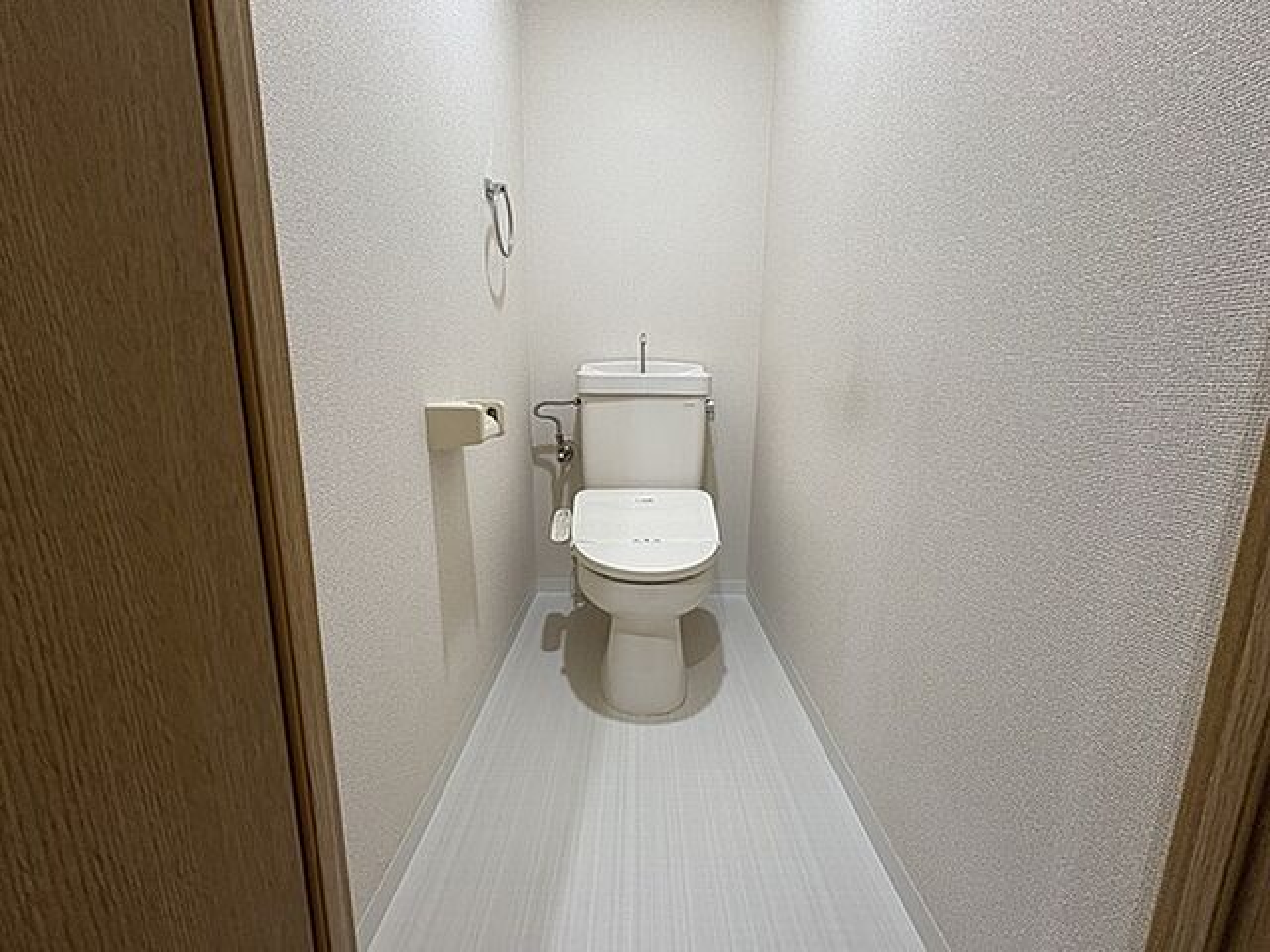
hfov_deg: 102.1
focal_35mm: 14
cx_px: 635
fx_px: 514
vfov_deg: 85.7
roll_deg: -0.1
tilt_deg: -11.0
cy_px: 476
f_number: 2.2
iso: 200
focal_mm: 2.22
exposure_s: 1/78
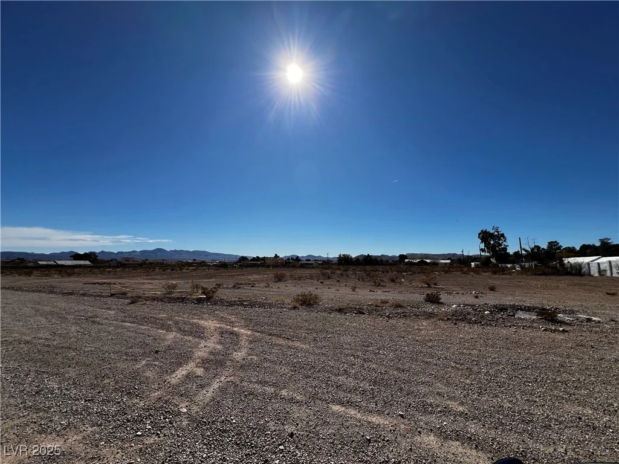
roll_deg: -1.6
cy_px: 232
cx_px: 310
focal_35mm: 13
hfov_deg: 106.2
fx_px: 232
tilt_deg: +7.0
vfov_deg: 89.9
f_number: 1.8
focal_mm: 1.57
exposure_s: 1/4386
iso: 40
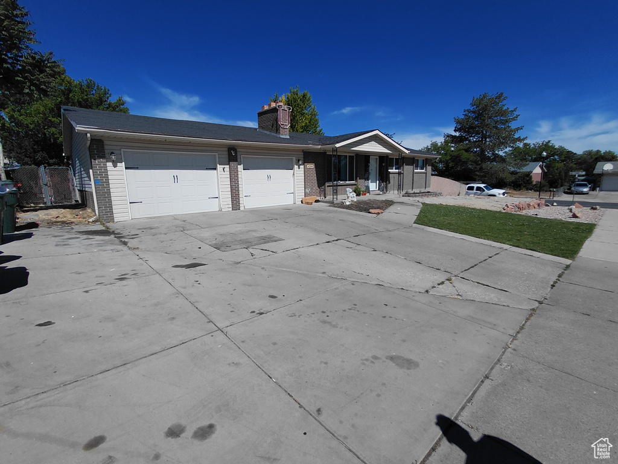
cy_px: 232
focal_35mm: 16
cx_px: 309
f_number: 2.2
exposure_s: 1/5507
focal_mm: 1.64
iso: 40
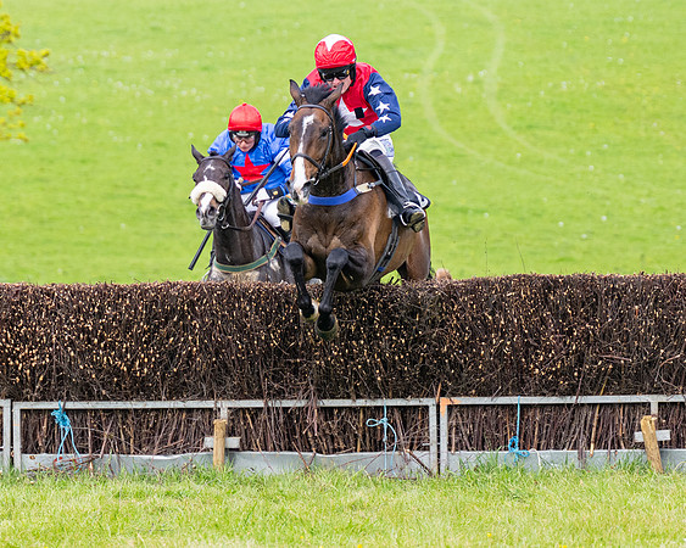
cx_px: 337
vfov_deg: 3.7
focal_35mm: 414
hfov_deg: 4.7
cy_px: 230
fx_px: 8393
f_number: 4
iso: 400
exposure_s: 1/1250
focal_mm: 165
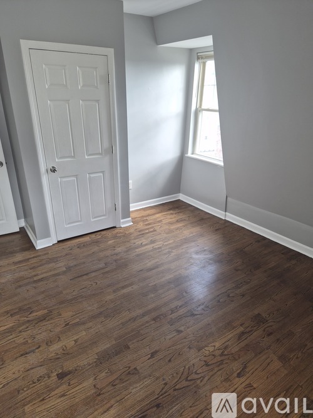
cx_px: 156
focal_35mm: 23
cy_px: 209
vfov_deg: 73.9
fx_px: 277
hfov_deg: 58.9
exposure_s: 1/60
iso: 50
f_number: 1.8
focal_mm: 5.4
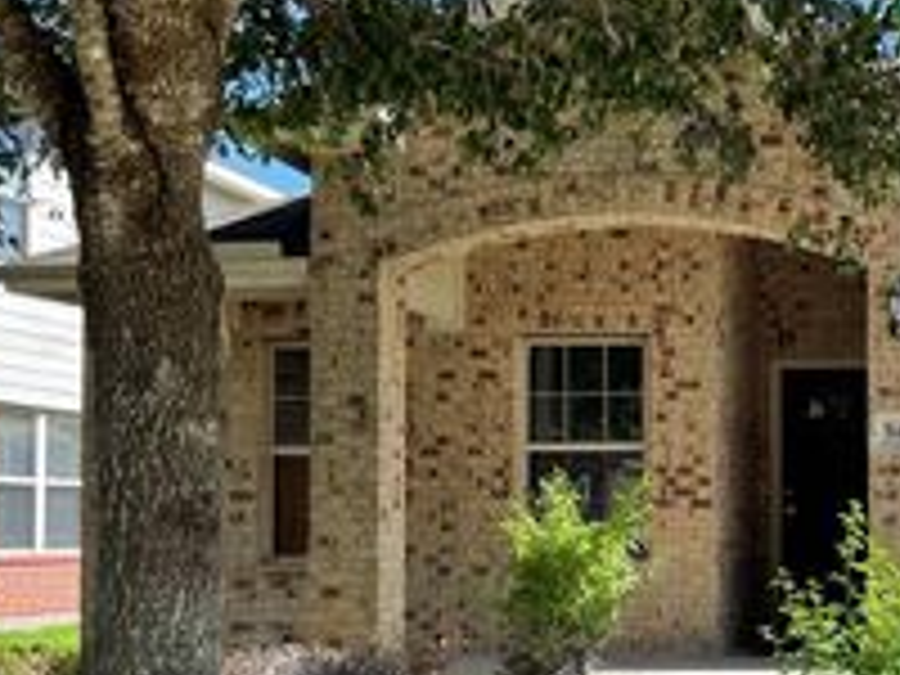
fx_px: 1690
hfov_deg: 27.4
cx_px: 986
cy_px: 470
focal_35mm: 65
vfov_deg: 22.5
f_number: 1.6
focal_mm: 4.2
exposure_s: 1/2053
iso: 32
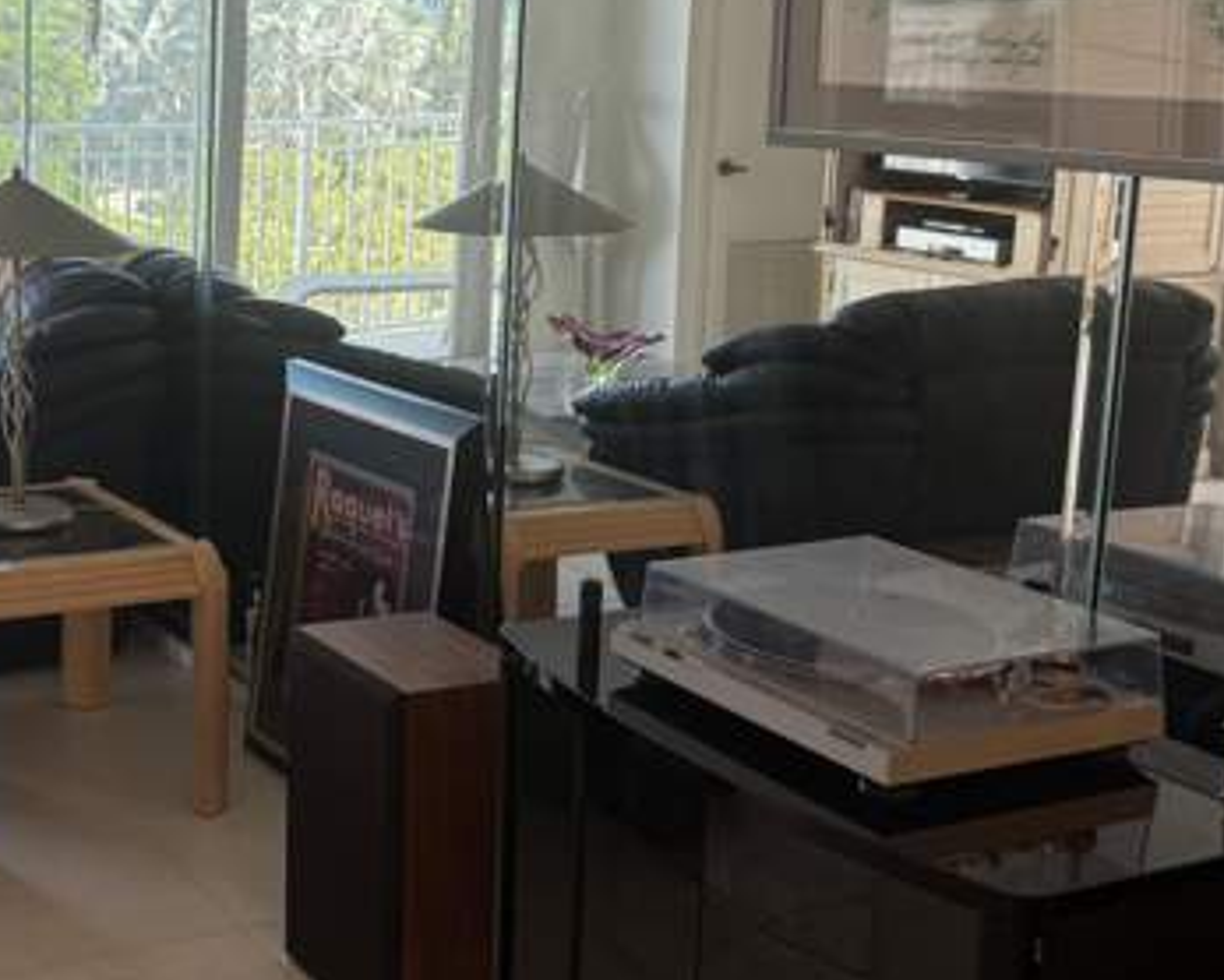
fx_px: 1957
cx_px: 81
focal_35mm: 54
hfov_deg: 32.7
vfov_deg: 28.0
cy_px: 360
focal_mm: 6.76
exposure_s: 1/60
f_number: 1.78
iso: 125
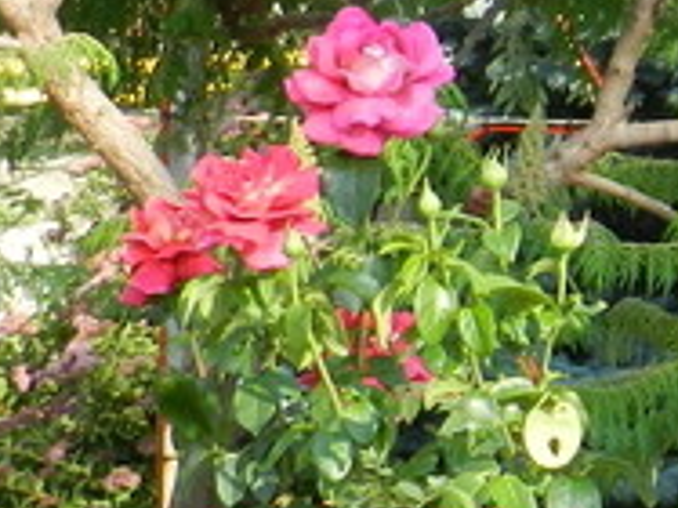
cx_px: 1595
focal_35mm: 328
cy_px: 210
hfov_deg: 5.8
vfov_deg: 4.5
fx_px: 6420
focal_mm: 10.7
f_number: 4.6
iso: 160
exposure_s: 1/250
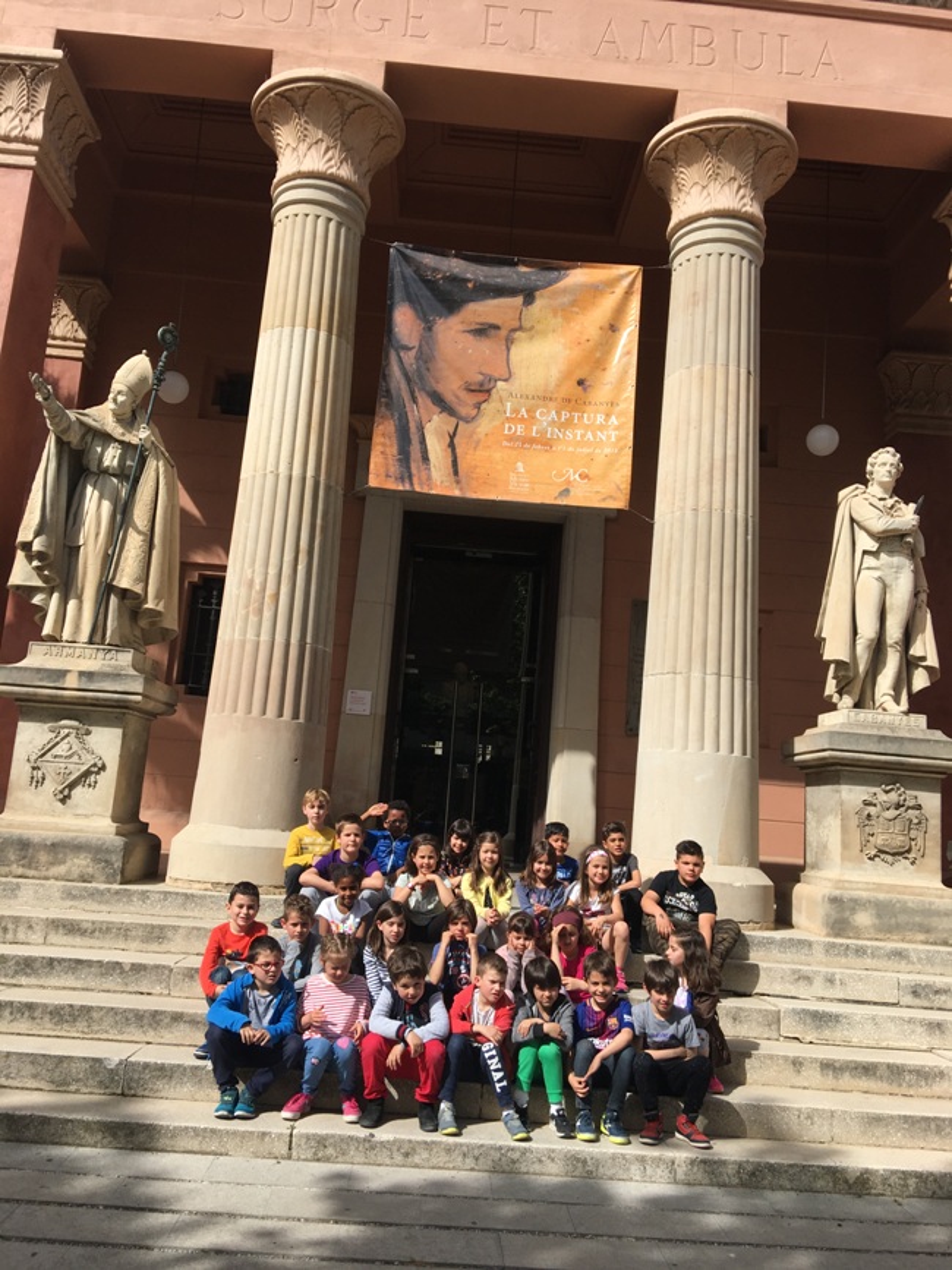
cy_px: 635
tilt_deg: +11.6
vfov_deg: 61.7
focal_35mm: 29
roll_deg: -4.1
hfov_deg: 48.2
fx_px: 1064
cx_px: 476
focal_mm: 4.15
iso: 25
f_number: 2.2
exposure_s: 1/1261
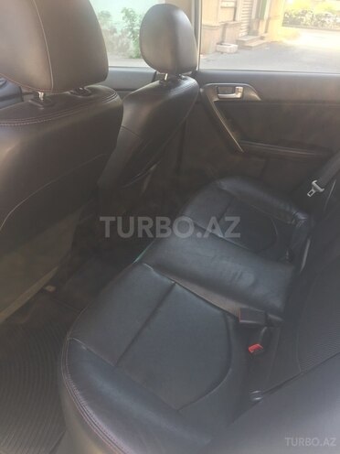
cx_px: 170
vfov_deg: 61.7
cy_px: 227
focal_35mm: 29
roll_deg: -5.5
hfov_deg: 48.2
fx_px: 380
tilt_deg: -30.8
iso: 32
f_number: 2.2
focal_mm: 4.15
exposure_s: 1/50
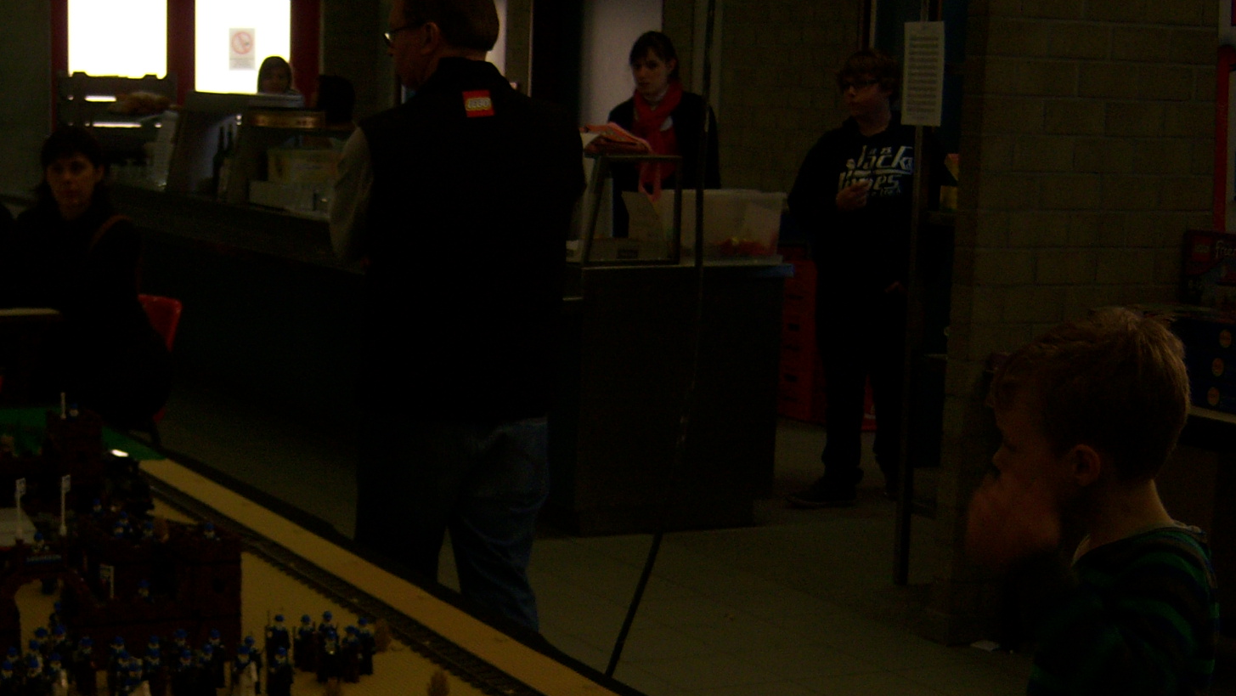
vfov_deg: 17.4
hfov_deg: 30.0
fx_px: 2262
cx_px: 279
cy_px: 523
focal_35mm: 69
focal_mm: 7.5
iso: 80
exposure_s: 1/60
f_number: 2.8
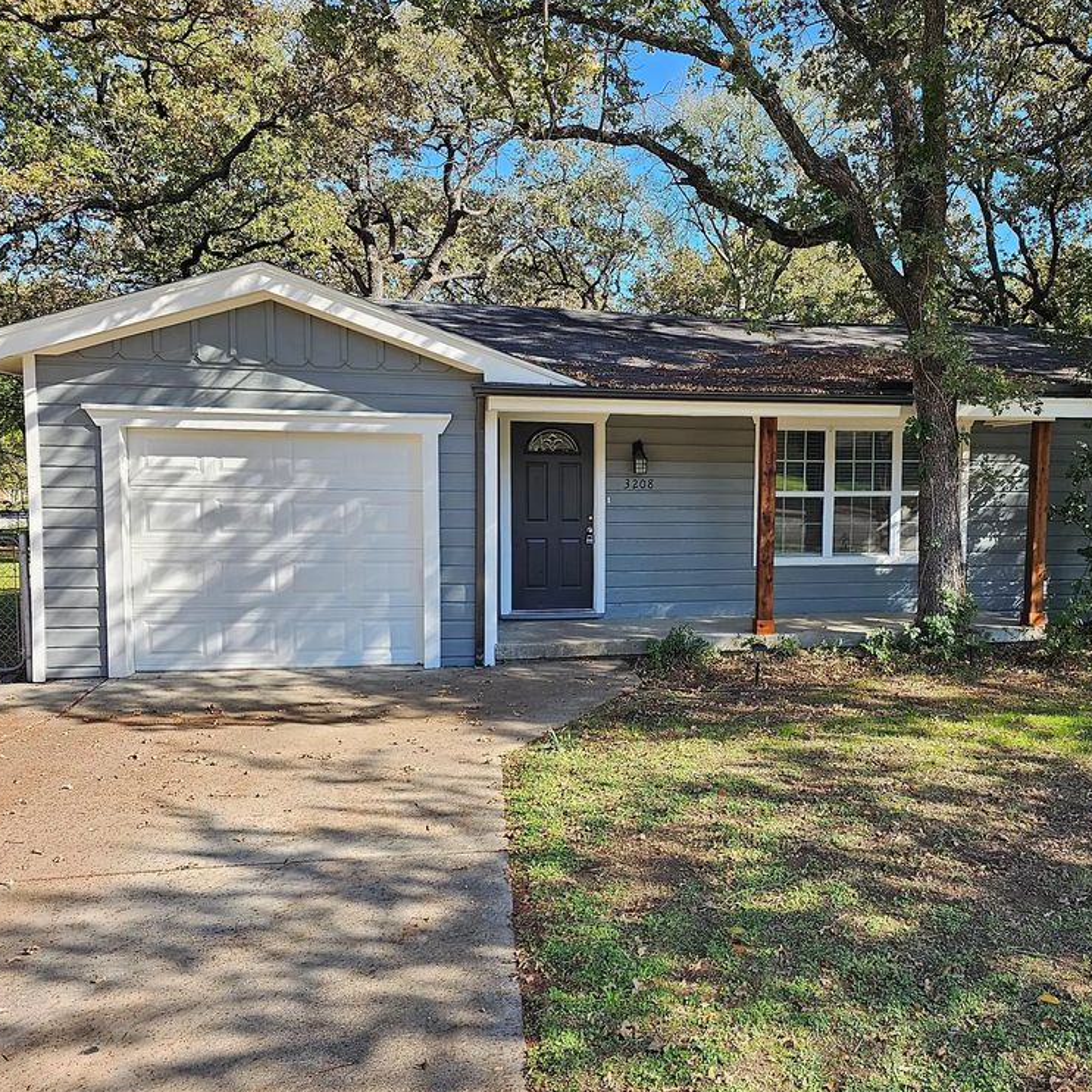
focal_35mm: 28
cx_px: 707
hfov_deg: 56.3
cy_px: 561
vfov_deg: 57.3
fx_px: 999
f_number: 1.7
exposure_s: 1/404
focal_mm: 6.3
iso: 20
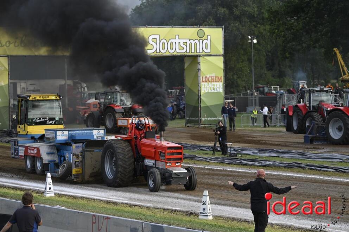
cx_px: 174
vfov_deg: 9.1
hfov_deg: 13.7
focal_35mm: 150
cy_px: 116
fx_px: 1452
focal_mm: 150
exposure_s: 1/640
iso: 320
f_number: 4.8
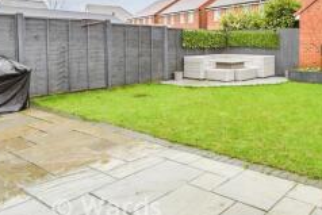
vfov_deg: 42.6
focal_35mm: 30
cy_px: 60
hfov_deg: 57.0
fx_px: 268
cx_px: 261
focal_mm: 10
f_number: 6.3
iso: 160
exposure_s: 1/30
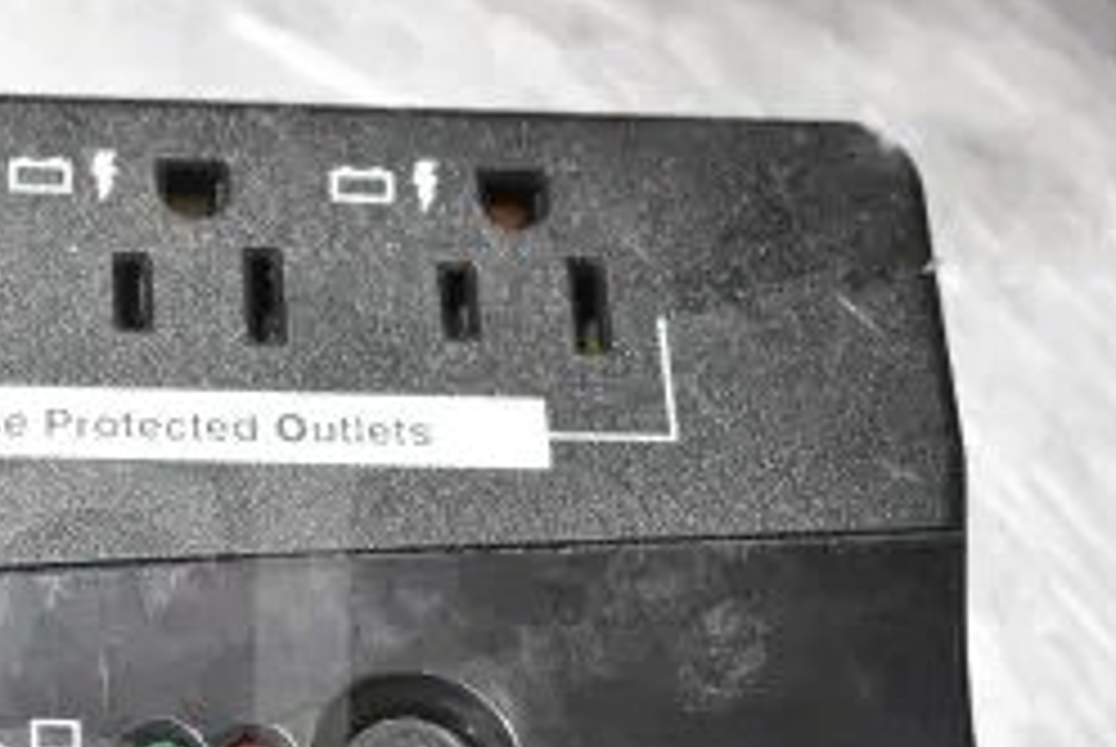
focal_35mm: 140
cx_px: -40
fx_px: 4345
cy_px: 821
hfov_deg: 14.4
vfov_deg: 9.7
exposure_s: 1/250
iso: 6400
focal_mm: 38
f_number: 8
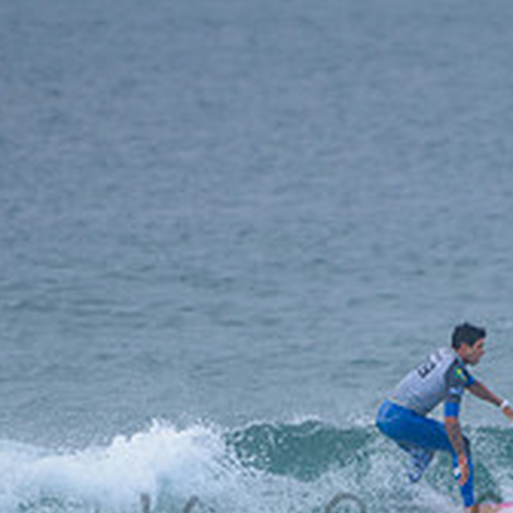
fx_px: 20120
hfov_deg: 1.5
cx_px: 455
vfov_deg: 1.5
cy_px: 515
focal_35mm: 1200
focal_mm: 410
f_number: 5.6
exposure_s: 1/800
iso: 180
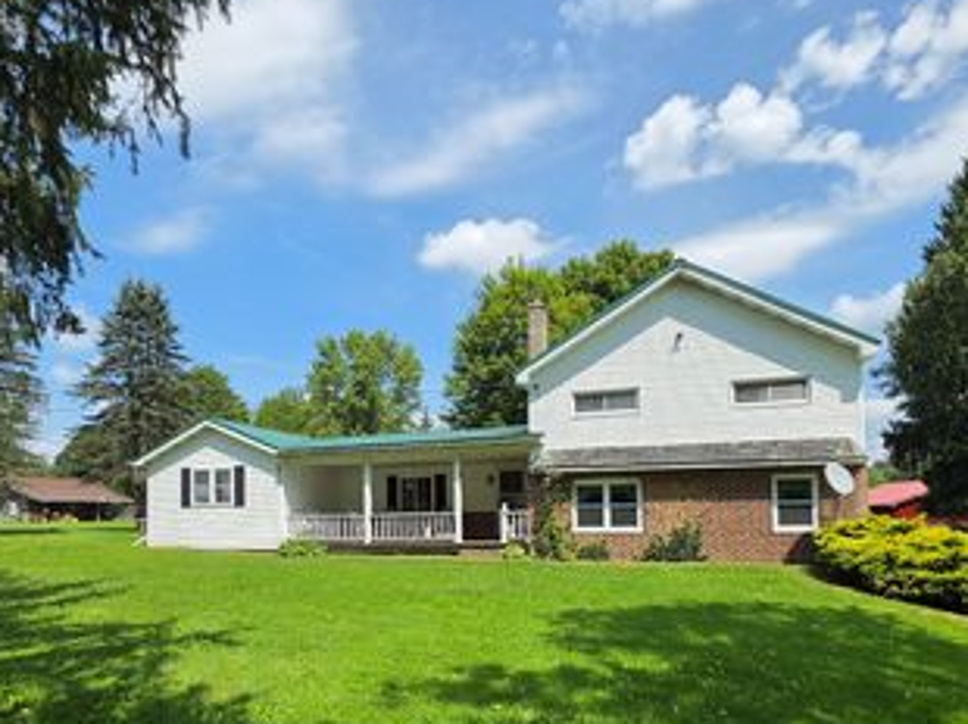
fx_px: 587
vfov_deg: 61.7
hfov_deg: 79.0
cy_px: 488
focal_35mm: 21
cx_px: 459
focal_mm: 2.2
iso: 32
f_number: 1.9
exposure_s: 1/1509
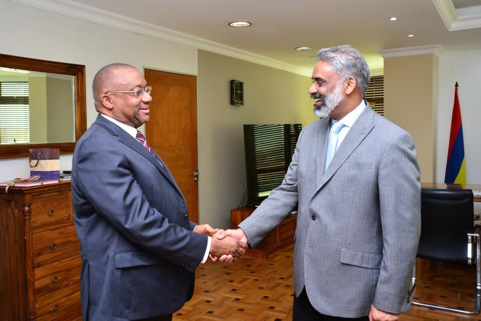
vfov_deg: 38.9
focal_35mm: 34
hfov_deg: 55.8
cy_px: 160
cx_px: 240
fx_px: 454
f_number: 7.1
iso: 1600
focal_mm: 34
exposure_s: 1/160
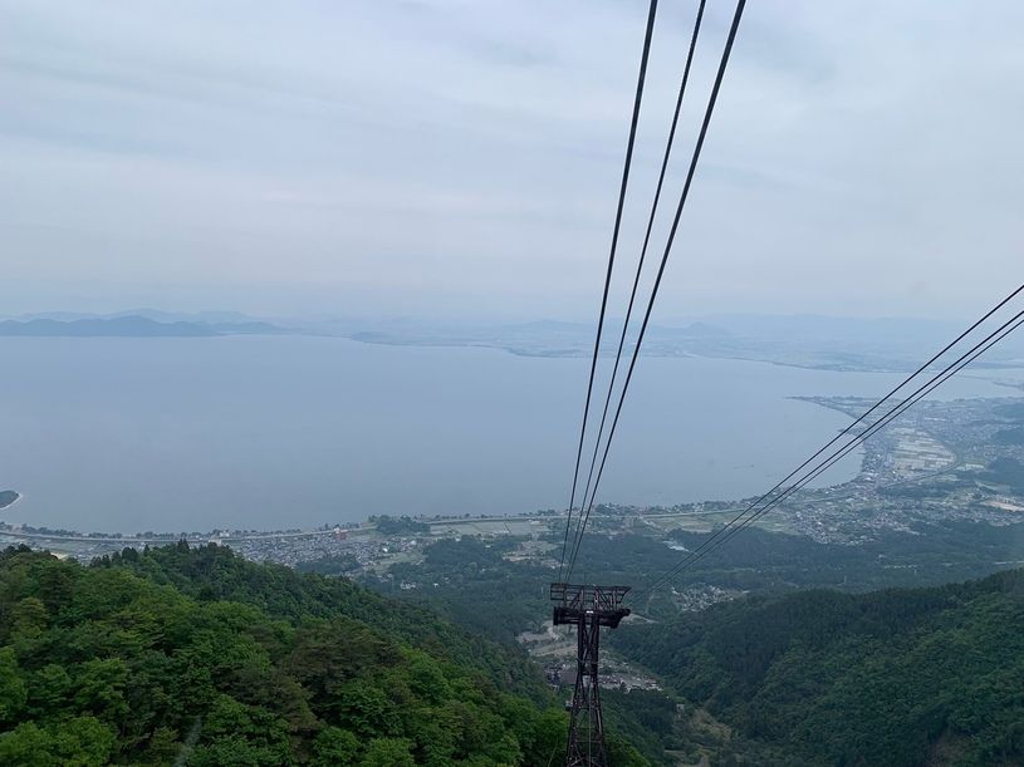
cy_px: 384
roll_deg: -1.3
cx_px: 512
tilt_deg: -5.8
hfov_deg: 67.3
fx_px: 769
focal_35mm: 26
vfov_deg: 53.1
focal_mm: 4.25
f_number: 1.8
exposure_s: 1/1332
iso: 25
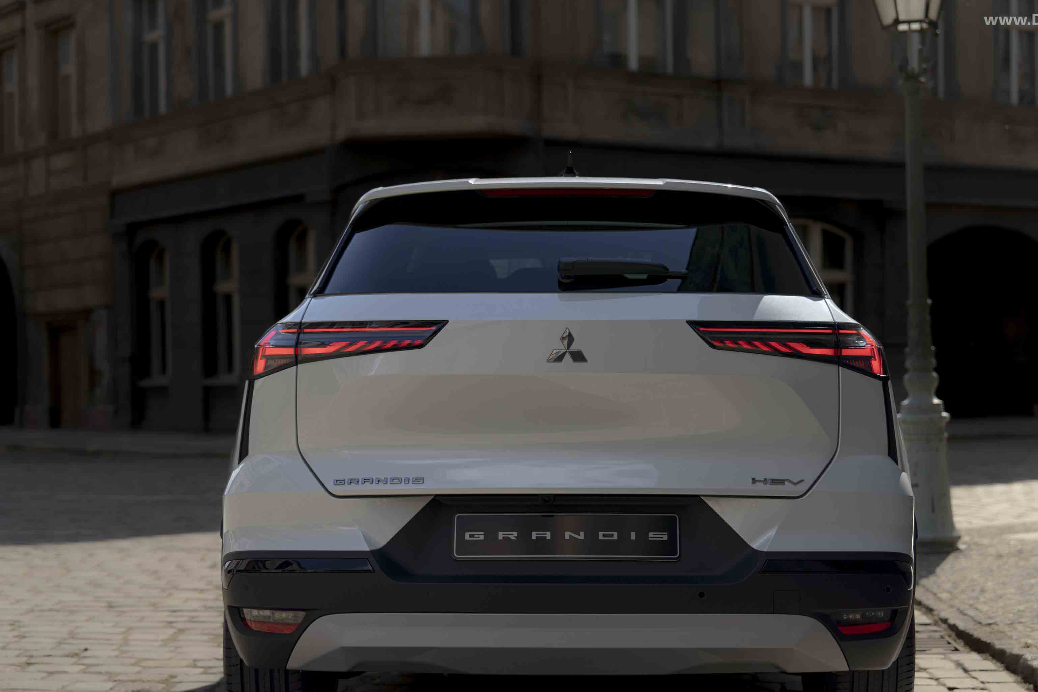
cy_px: 392
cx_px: 569
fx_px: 1672
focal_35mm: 58
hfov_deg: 34.5
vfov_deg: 23.4
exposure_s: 1/1600
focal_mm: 51
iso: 100
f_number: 3.2
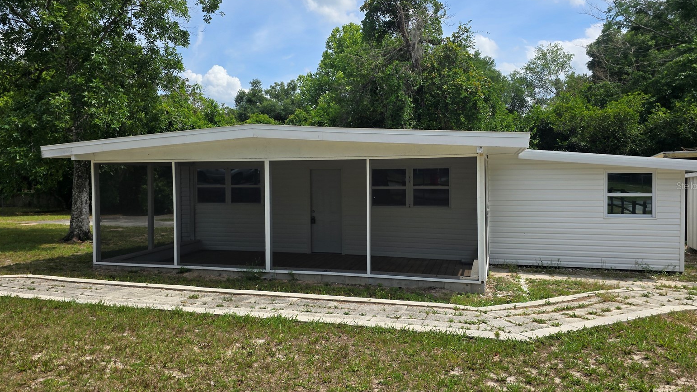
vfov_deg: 44.4
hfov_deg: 71.9
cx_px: 358
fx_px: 480
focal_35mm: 26
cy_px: 185
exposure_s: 1/654
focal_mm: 6.3
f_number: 1.7
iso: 12
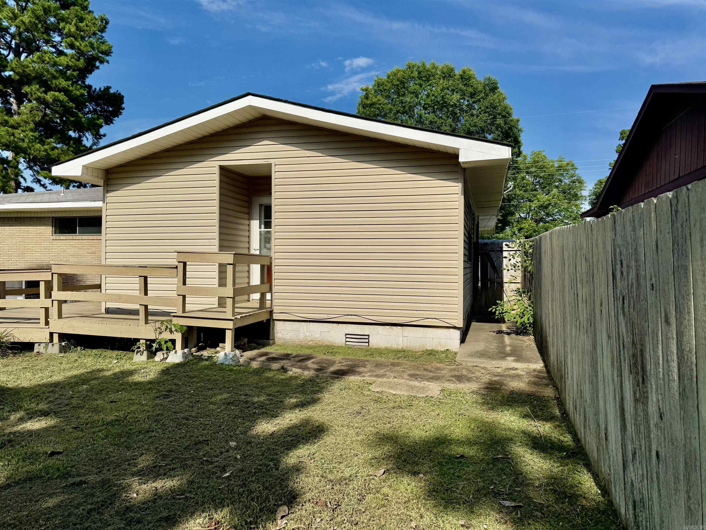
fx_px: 489
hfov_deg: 71.6
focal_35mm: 24
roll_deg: -1.0
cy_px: 265
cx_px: 353
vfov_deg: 56.8
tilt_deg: +1.0
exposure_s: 1/10309
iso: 80
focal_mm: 6.76
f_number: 1.78
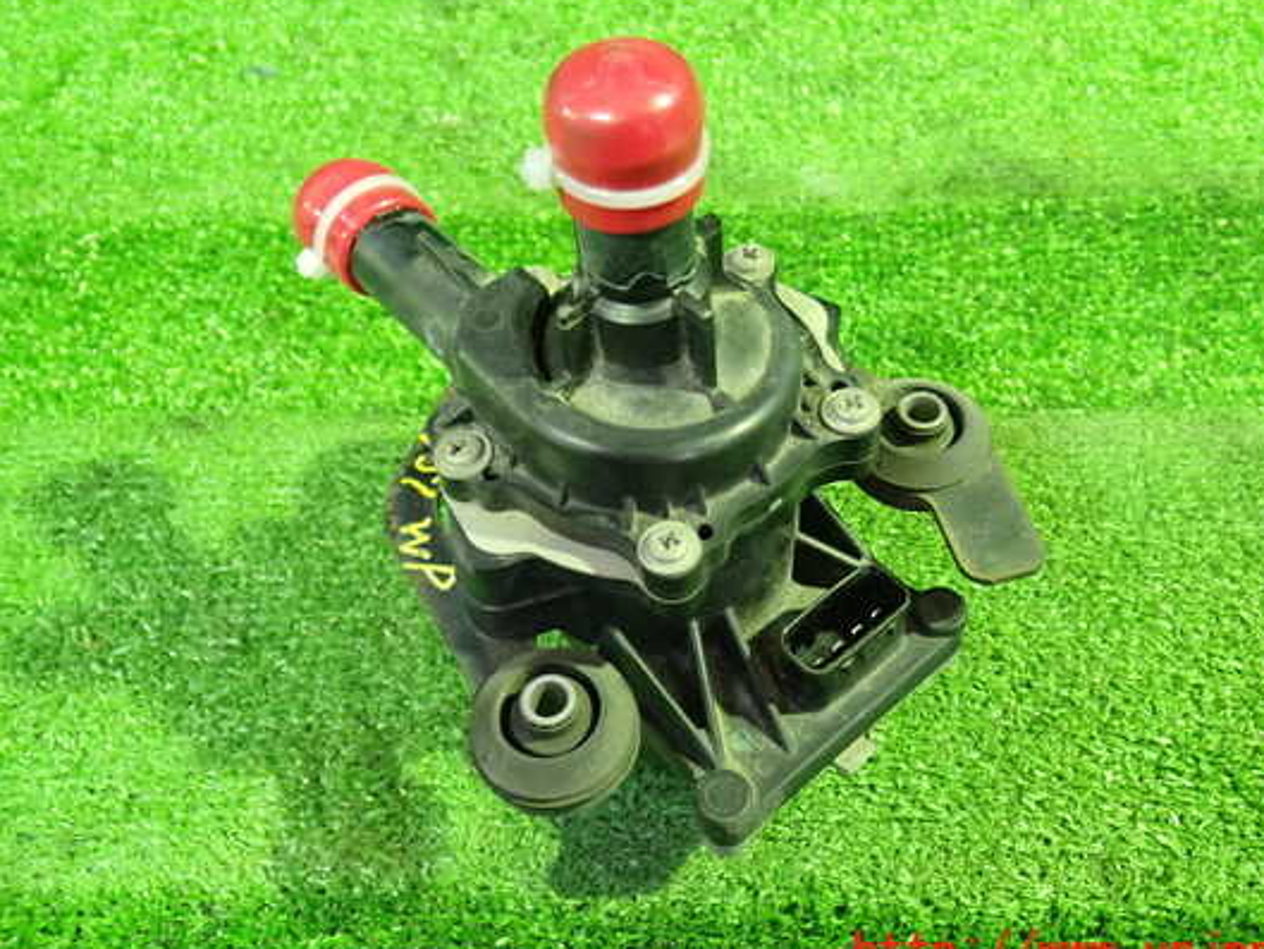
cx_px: 676
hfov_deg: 53.9
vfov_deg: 41.8
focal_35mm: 34
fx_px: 1242
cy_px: 447
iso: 800
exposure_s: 1/20
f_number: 2.3
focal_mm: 5.4
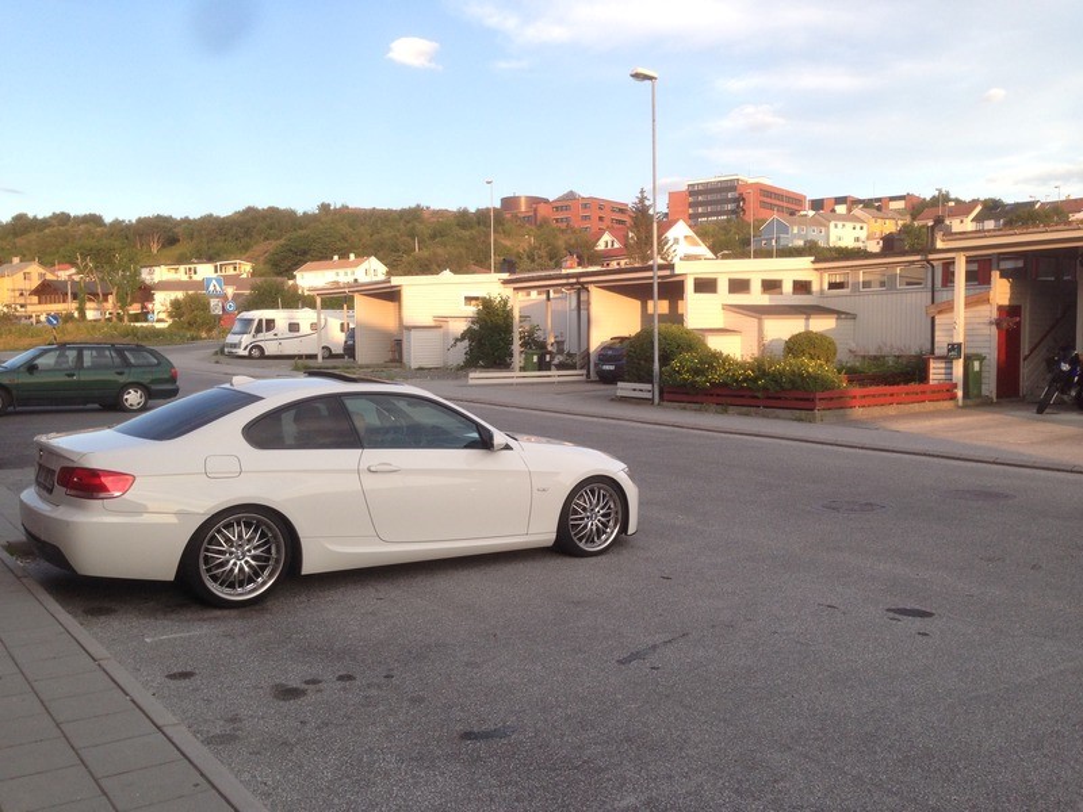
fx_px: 1032
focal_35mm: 33
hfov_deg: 55.4
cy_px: 406
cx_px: 542
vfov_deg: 42.9
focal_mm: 4.12
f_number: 2.4
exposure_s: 1/234
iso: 50
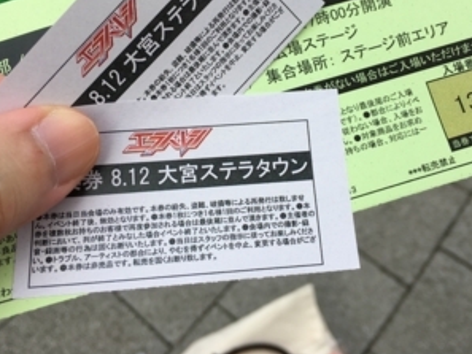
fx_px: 532
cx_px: 246
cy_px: 124
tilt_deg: -53.4
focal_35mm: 39
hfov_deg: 47.8
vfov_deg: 36.5
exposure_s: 1/239
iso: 25
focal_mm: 4.15
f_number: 2.2
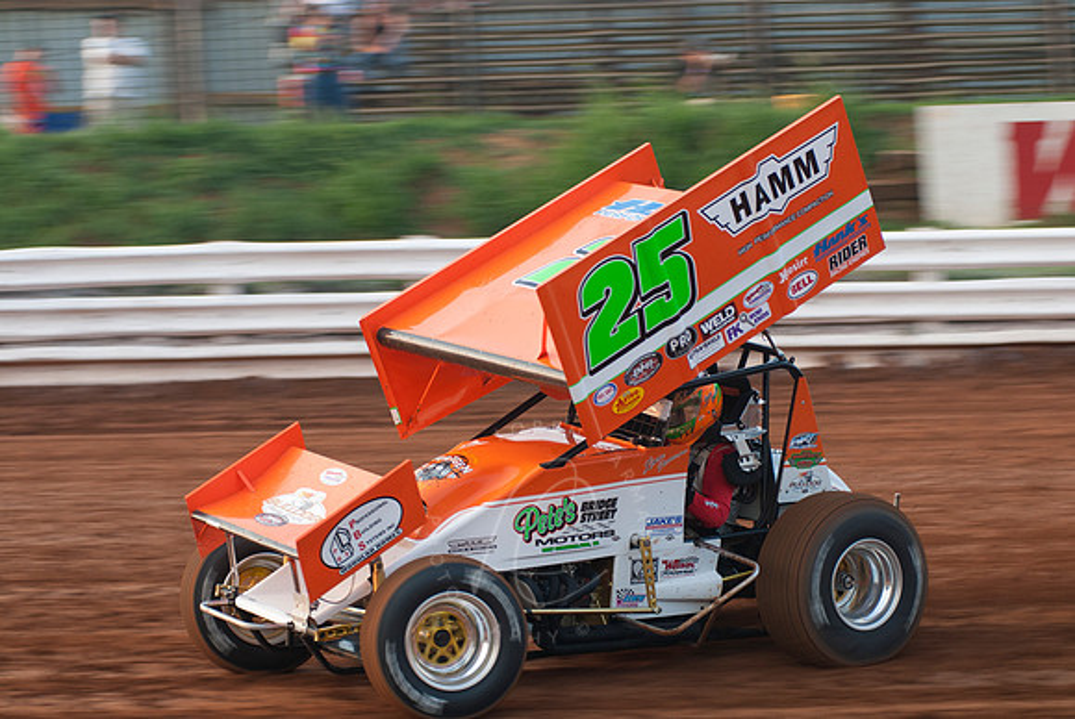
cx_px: 538
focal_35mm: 120
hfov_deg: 17.0
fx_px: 3587
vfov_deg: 11.4
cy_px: 360
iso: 250
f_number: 3.5
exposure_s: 1/400
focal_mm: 80
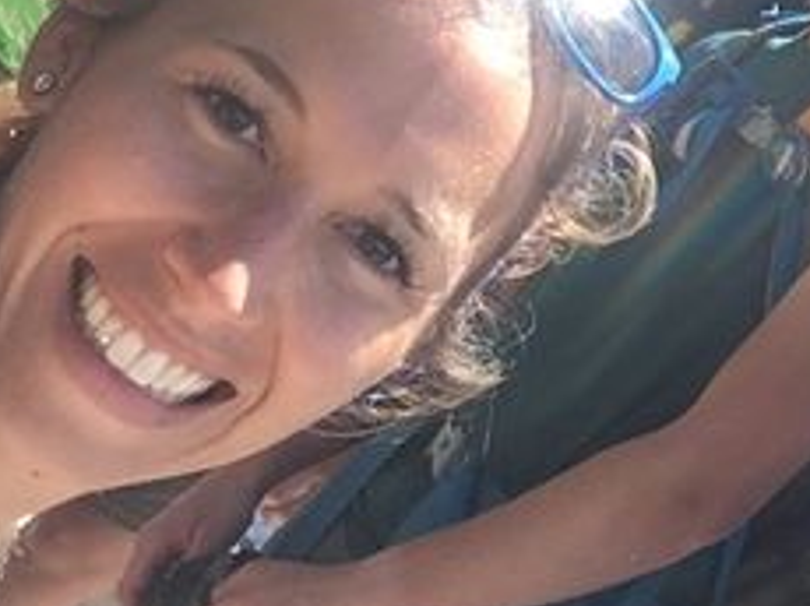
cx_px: 814
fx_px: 1893
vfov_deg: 17.4
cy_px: -99
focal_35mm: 81
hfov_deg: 23.1
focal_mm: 2.15
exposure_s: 1/546
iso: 50
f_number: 2.4
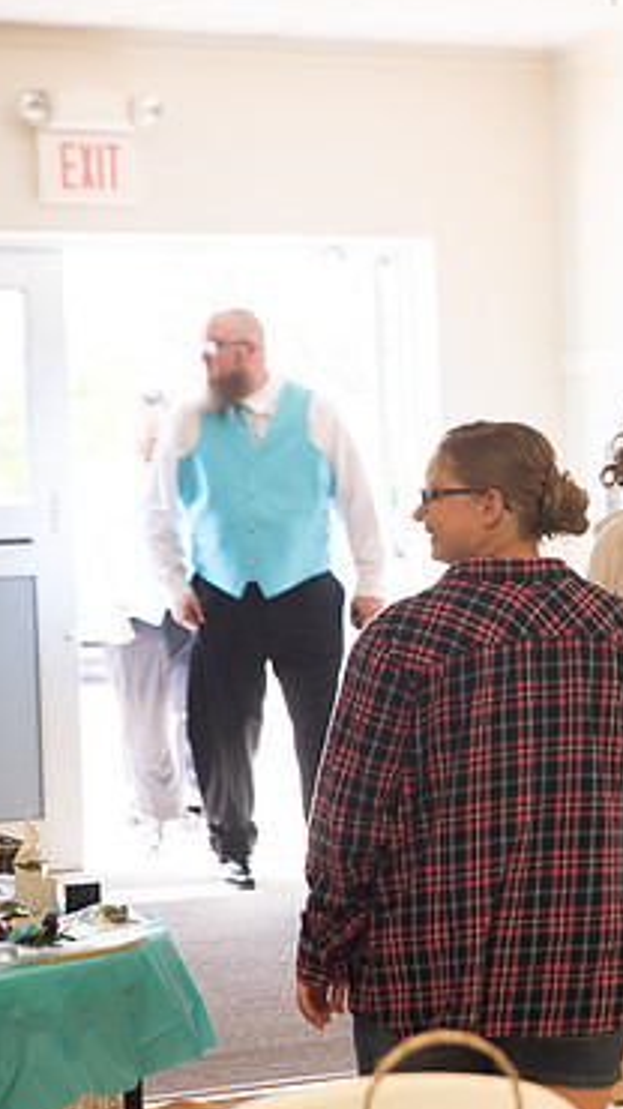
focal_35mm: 115
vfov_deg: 18.6
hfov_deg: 10.4
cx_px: 716
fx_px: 3379
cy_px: 562
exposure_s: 1/160
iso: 200
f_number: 3.5
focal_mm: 70
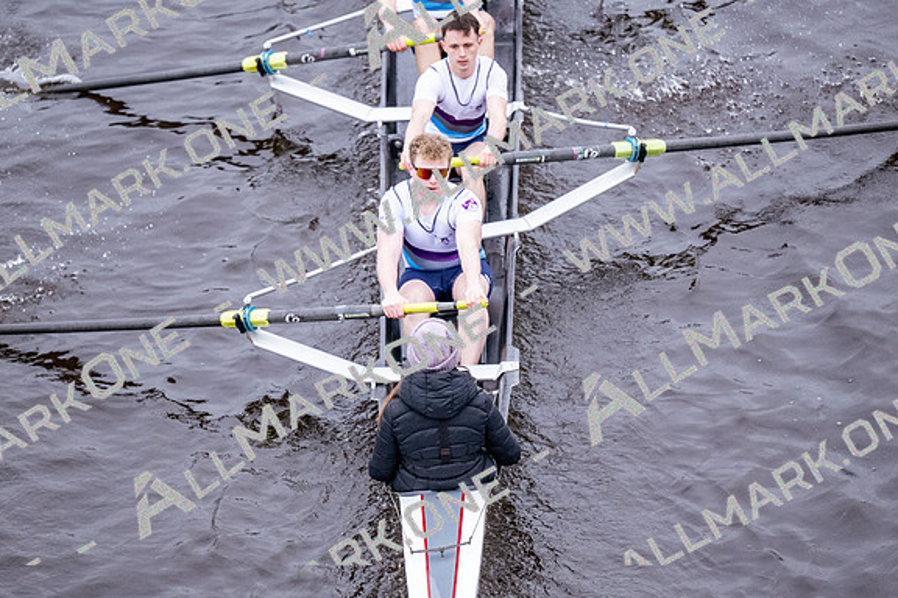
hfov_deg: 6.8
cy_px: 299
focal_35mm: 302
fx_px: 7533
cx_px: 449
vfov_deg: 4.6
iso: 3200
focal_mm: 200
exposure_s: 1/2000
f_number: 2.8
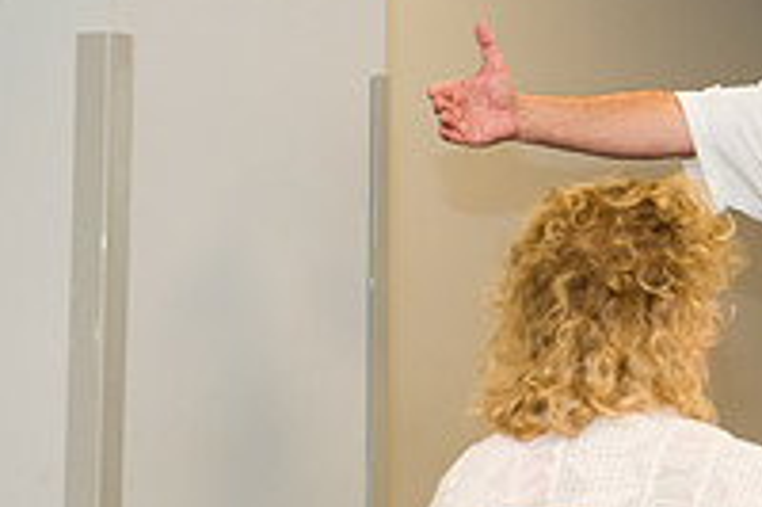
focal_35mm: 151
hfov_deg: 13.2
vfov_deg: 9.1
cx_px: 968
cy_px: 101
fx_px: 3193
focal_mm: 52
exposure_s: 1/125
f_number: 3.2
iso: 1000
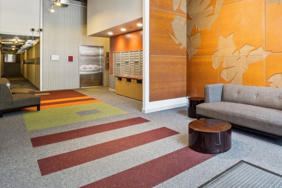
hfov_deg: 69.1
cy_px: 58
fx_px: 196
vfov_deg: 50.1
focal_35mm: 25
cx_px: 192
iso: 250
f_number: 9
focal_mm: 10
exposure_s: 1/1.67
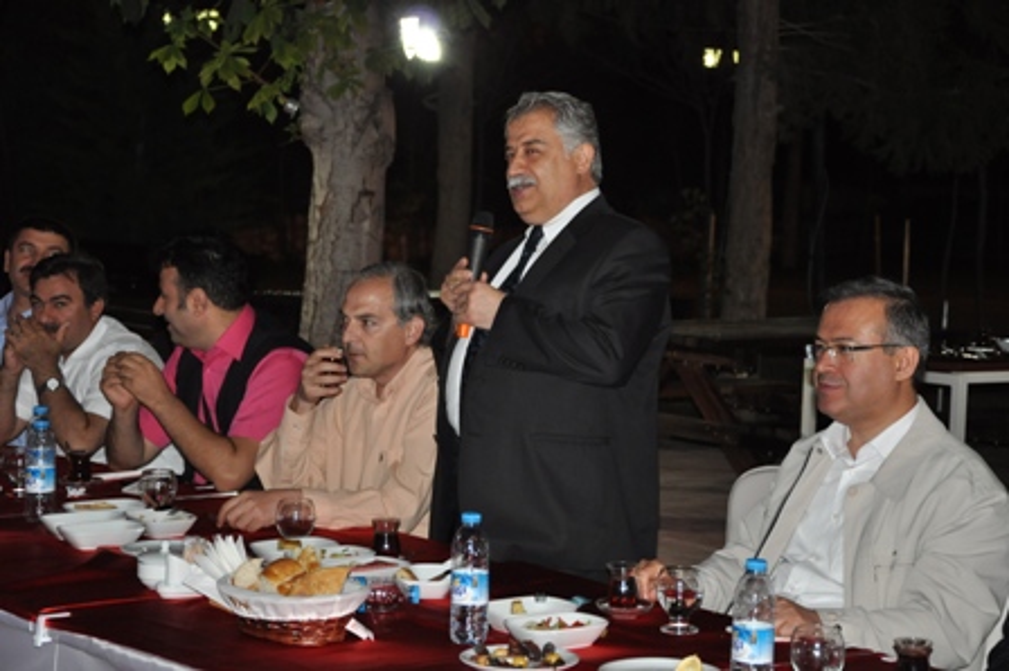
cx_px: 504
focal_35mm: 78
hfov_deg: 26.0
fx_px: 2184
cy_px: 336
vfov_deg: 17.5
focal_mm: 52
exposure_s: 1/60
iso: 800
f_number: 5
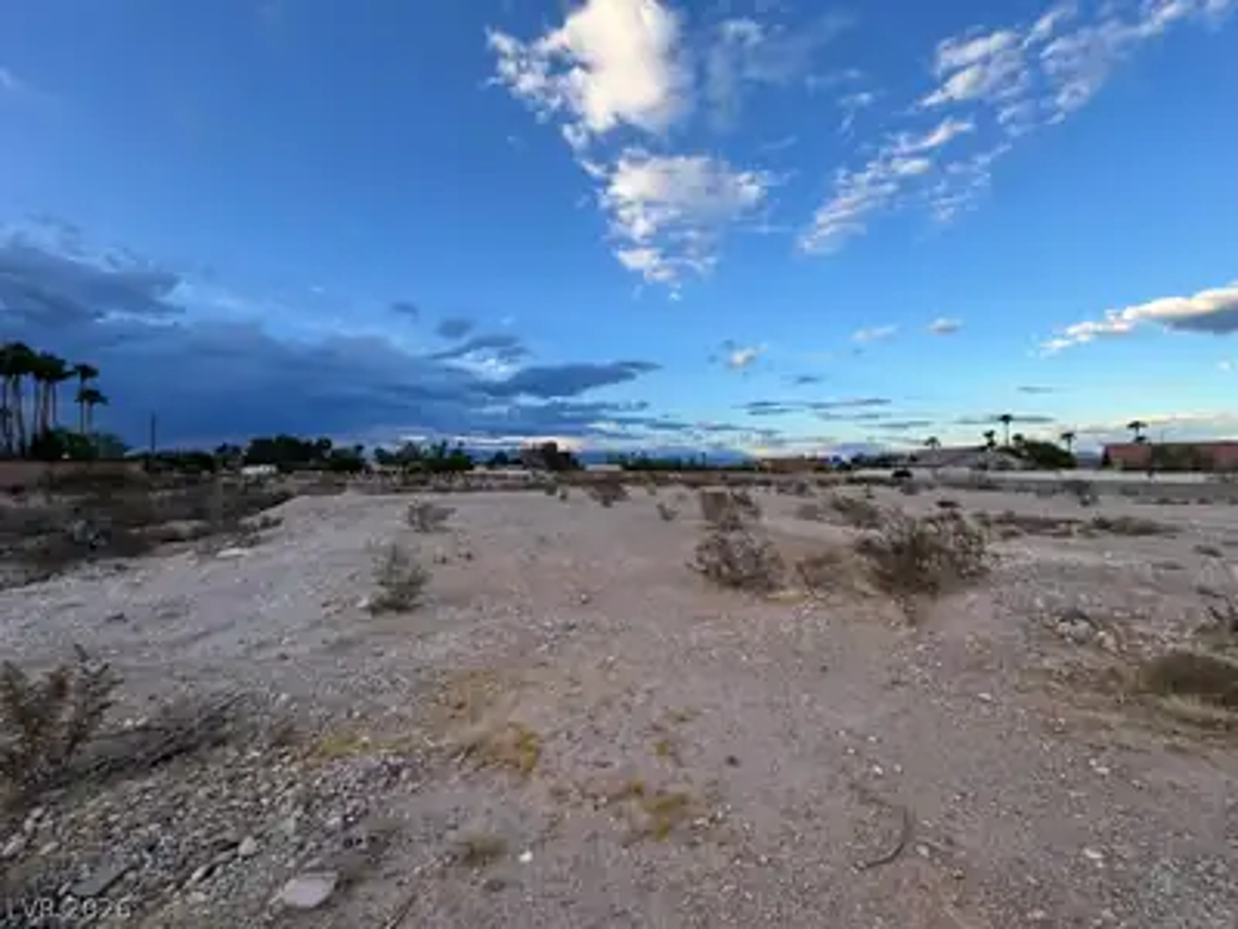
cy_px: 464
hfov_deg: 102.1
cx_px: 619
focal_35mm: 14
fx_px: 501
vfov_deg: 85.7
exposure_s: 1/384
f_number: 2.2
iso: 40
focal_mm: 2.22
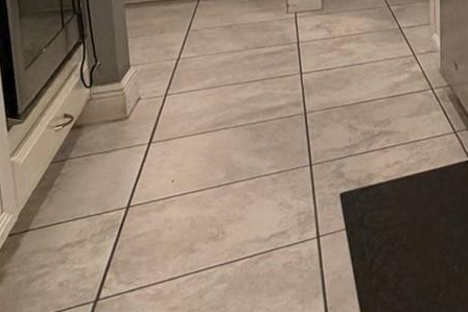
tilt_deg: -7.6
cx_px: 766
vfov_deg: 22.9
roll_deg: -3.1
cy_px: -103
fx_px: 676
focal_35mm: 52
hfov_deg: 24.8
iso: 200
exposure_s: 1/60
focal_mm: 2.22
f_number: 2.2
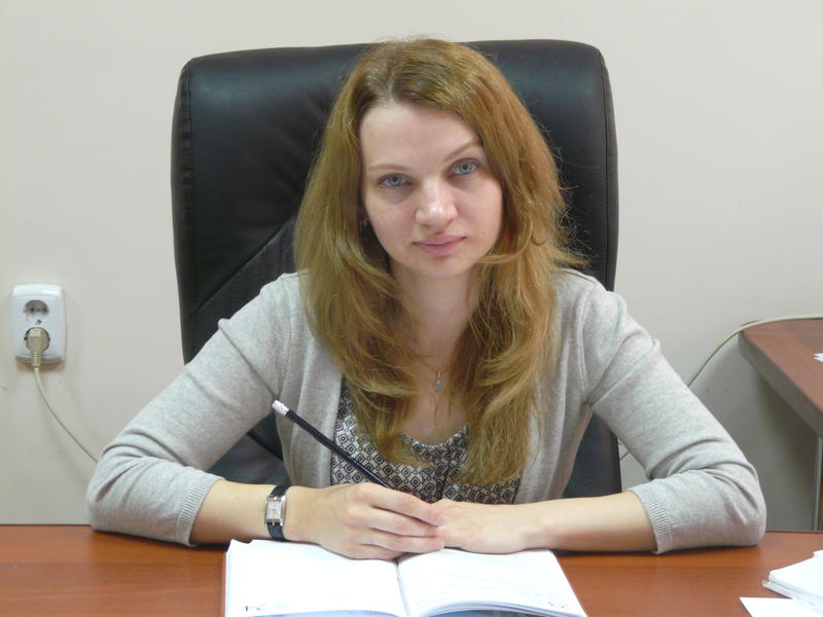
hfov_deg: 27.4
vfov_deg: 20.7
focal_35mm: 71
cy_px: 308
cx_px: 412
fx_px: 1688
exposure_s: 1/13
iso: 200
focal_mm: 11.7
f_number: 3.2
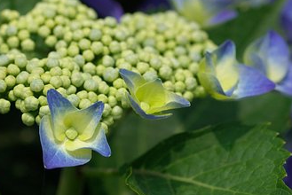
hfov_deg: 9.8
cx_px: 104
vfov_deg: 6.6
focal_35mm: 210
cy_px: 54
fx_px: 1705
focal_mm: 90
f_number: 5.6
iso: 200
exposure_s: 1/1500
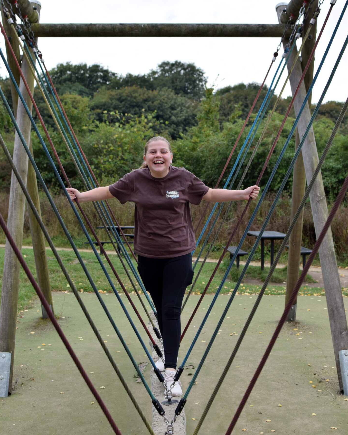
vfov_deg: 31.7
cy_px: 201
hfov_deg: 25.6
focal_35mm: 60
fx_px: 767
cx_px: 174
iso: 400
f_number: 4.5
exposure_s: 1/1250
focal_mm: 35
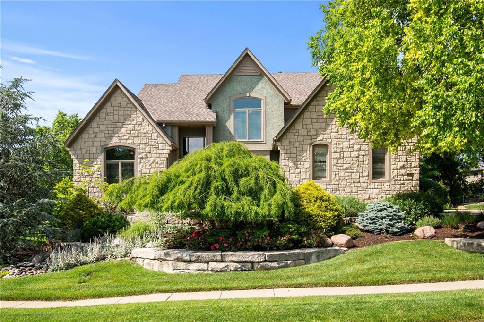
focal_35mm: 30
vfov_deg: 43.6
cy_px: 161
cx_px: 242
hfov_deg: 61.9
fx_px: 403
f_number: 7.1
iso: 320
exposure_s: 1/640
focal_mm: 20
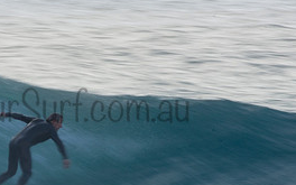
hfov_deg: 1.3
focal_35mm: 1681
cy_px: 96
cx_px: 71
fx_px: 13561
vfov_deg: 0.8
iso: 100
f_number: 25
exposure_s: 1/20
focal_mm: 500
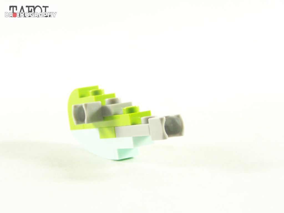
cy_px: 106
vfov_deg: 18.0
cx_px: 142
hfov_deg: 23.8
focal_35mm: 82
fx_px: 673
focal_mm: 13.7
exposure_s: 1/60
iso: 400
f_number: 3.2
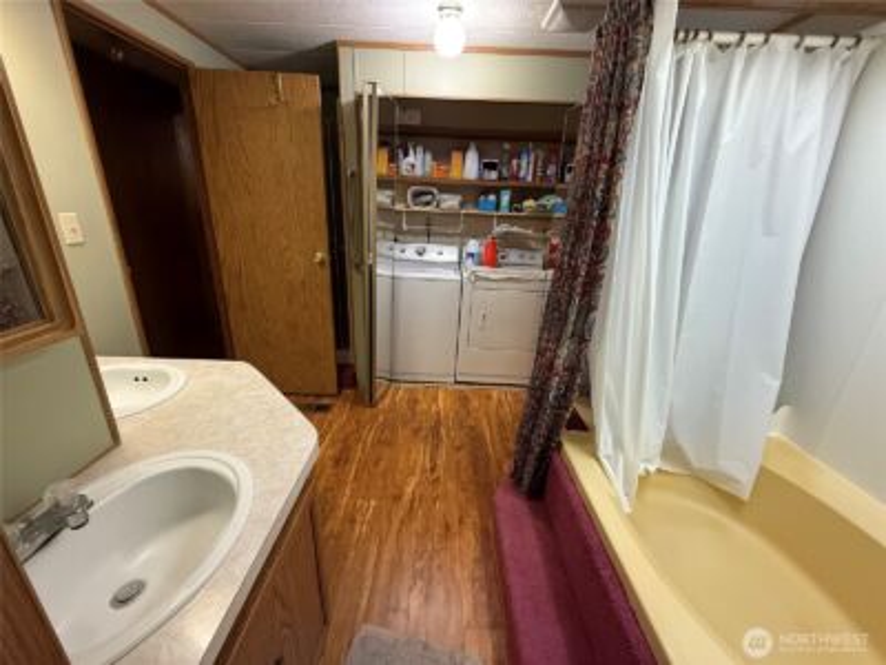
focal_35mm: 14
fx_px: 358
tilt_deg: -20.0
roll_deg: -1.6
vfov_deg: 85.7
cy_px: 332
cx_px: 443
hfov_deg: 102.1
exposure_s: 1/60
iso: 640
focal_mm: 2.22
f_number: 2.2
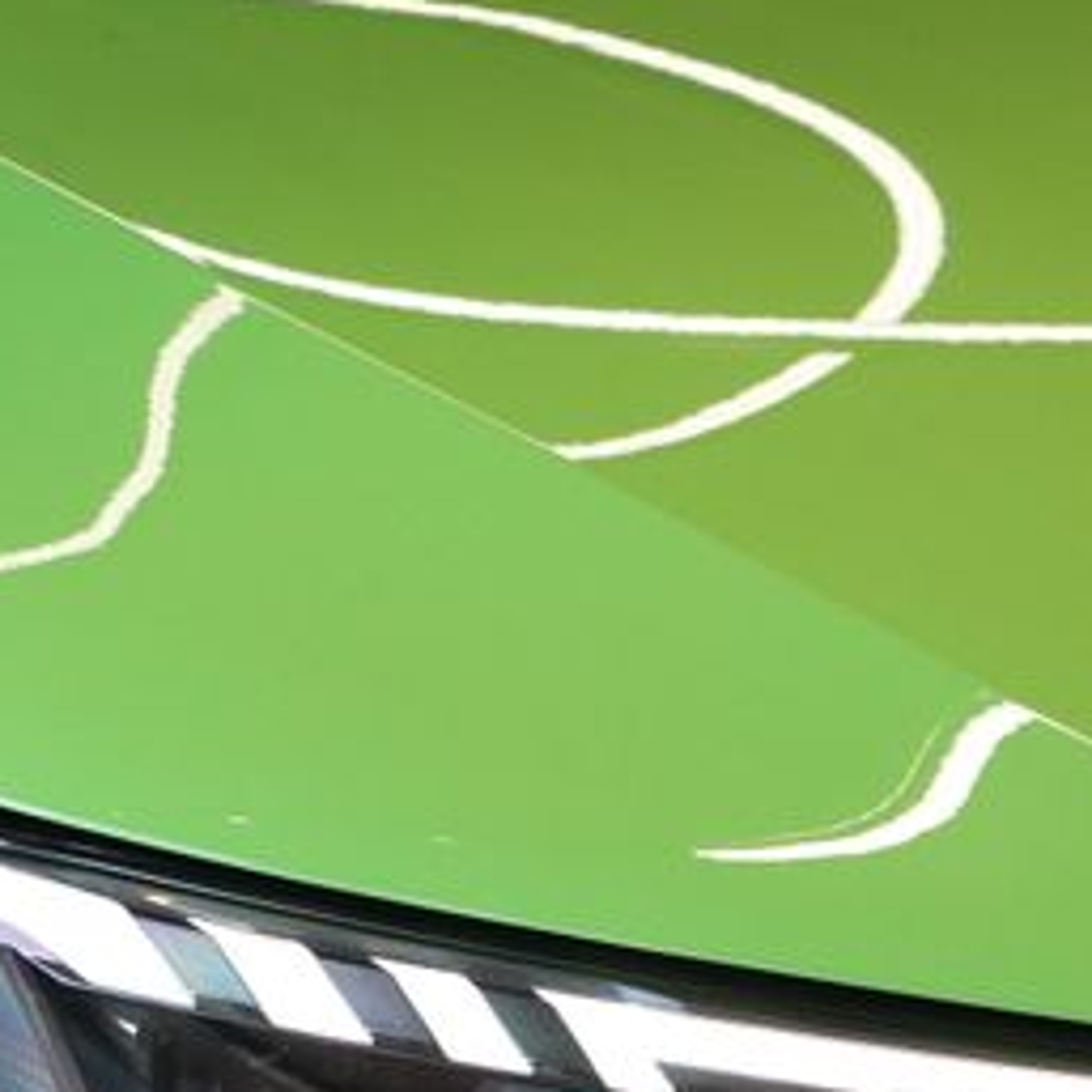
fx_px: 8459
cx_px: 799
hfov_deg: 7.4
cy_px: 1239
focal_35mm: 237
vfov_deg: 7.3
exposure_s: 1/160
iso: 3200
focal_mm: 70
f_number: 5.6
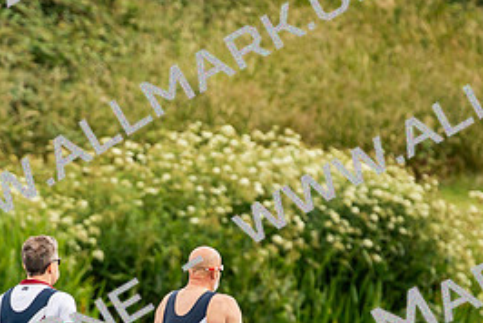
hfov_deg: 1.1
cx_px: 100
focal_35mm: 1961
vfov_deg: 0.7
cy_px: 273
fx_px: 26338
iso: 500
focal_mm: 600
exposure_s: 1/2000
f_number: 6.3
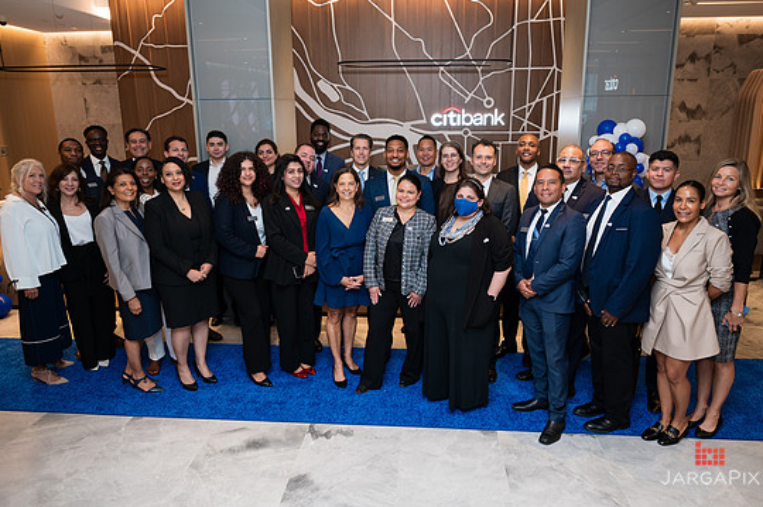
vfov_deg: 49.5
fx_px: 551
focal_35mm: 26
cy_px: 243
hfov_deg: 69.4
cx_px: 386
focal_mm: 24
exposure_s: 1/160
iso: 400
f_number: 3.2
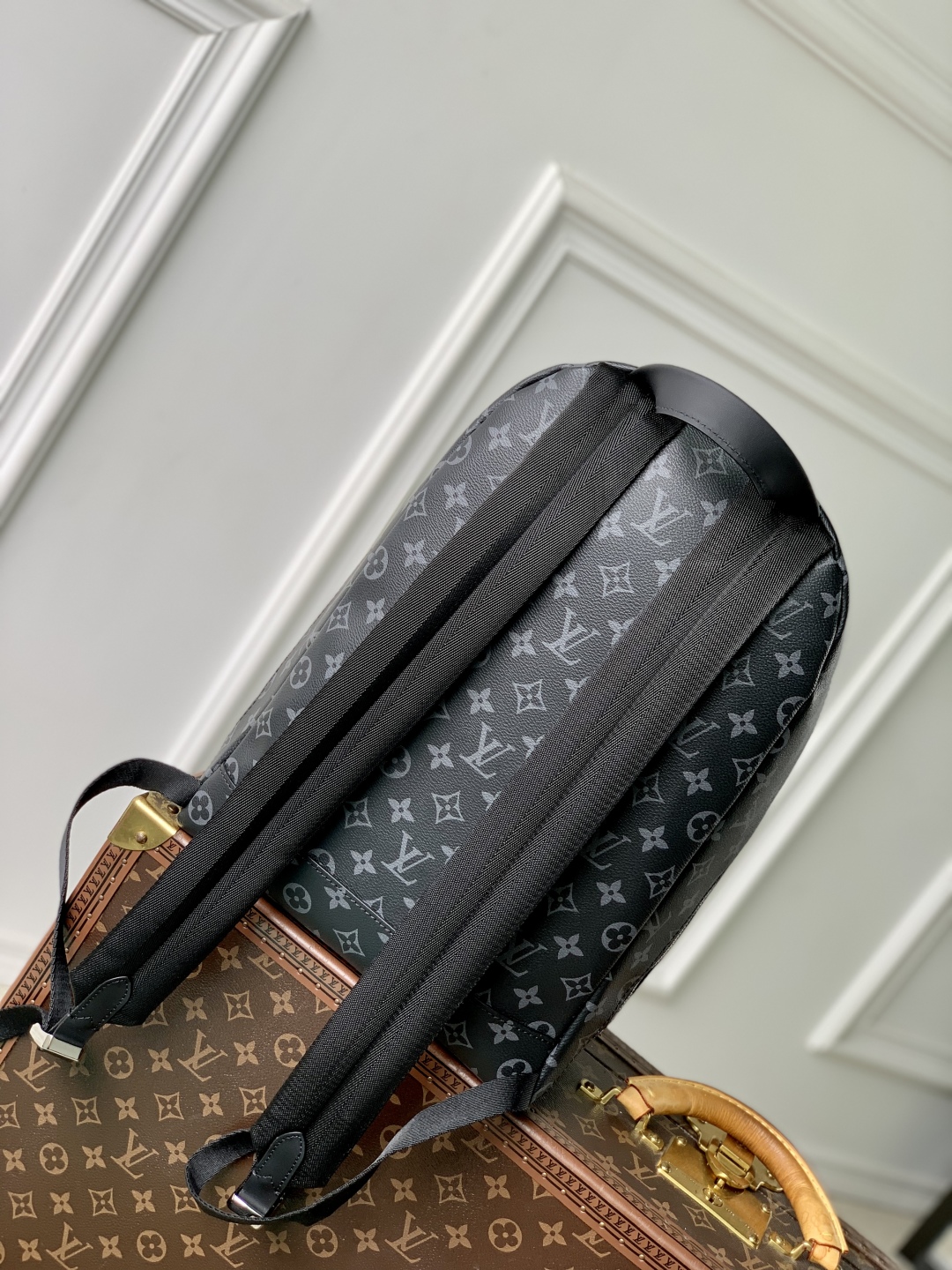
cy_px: 635
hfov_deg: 28.0
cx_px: 476
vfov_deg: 36.8
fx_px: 1907
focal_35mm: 52
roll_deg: -34.4
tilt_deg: -14.3
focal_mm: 6
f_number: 2.4
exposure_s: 1/122
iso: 16
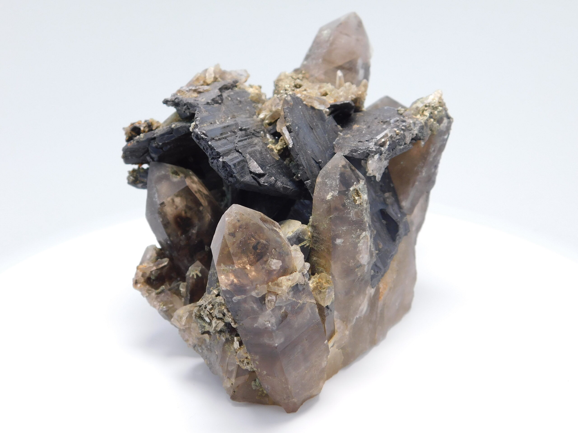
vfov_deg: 36.0
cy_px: 216
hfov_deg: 46.8
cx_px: 289
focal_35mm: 40
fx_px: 668
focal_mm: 7.1
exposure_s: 1/100
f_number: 3.6
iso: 125
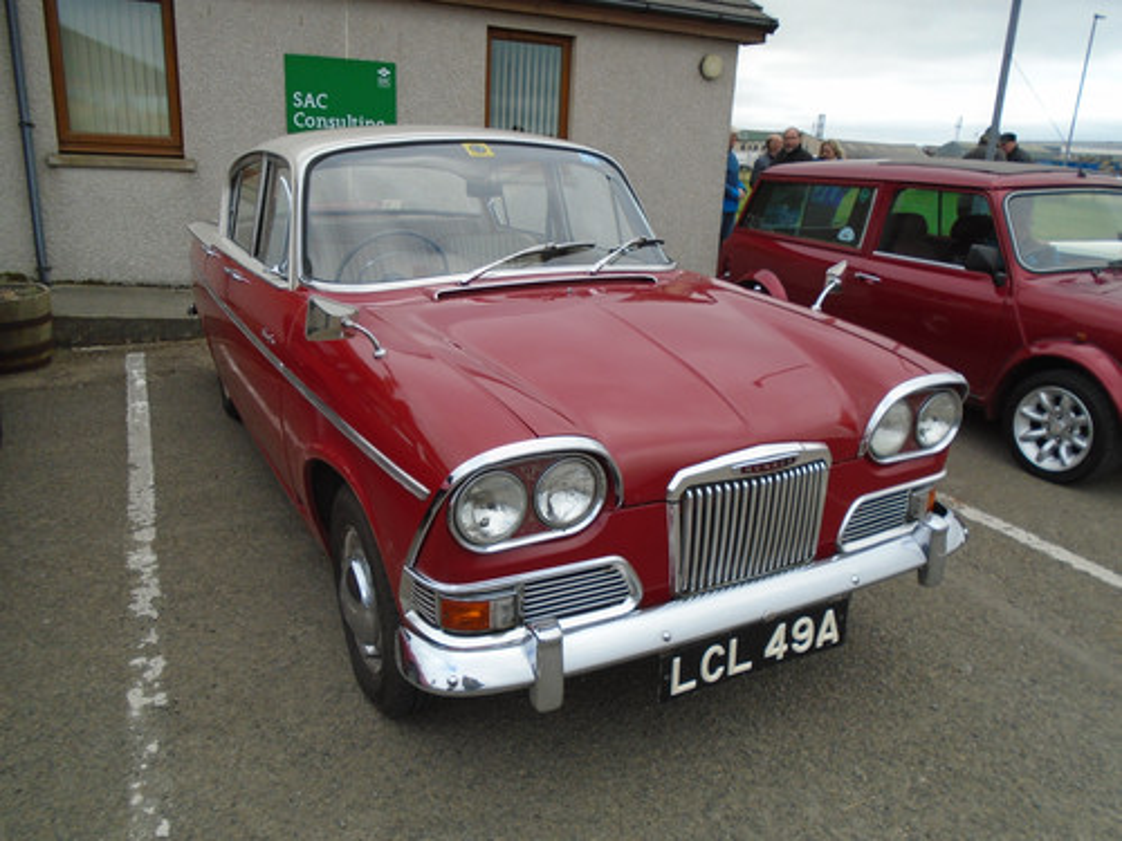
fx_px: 843
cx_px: 561
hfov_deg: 67.3
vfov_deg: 53.1
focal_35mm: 26
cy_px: 420
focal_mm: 4.6
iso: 100
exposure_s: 1/640
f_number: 3.2
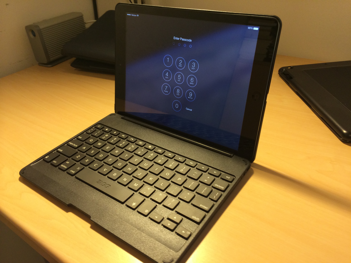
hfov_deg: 60.0
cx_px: 176
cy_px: 132
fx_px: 304
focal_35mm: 30
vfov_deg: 46.8
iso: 125
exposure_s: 1/30
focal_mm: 4.12
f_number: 2.2
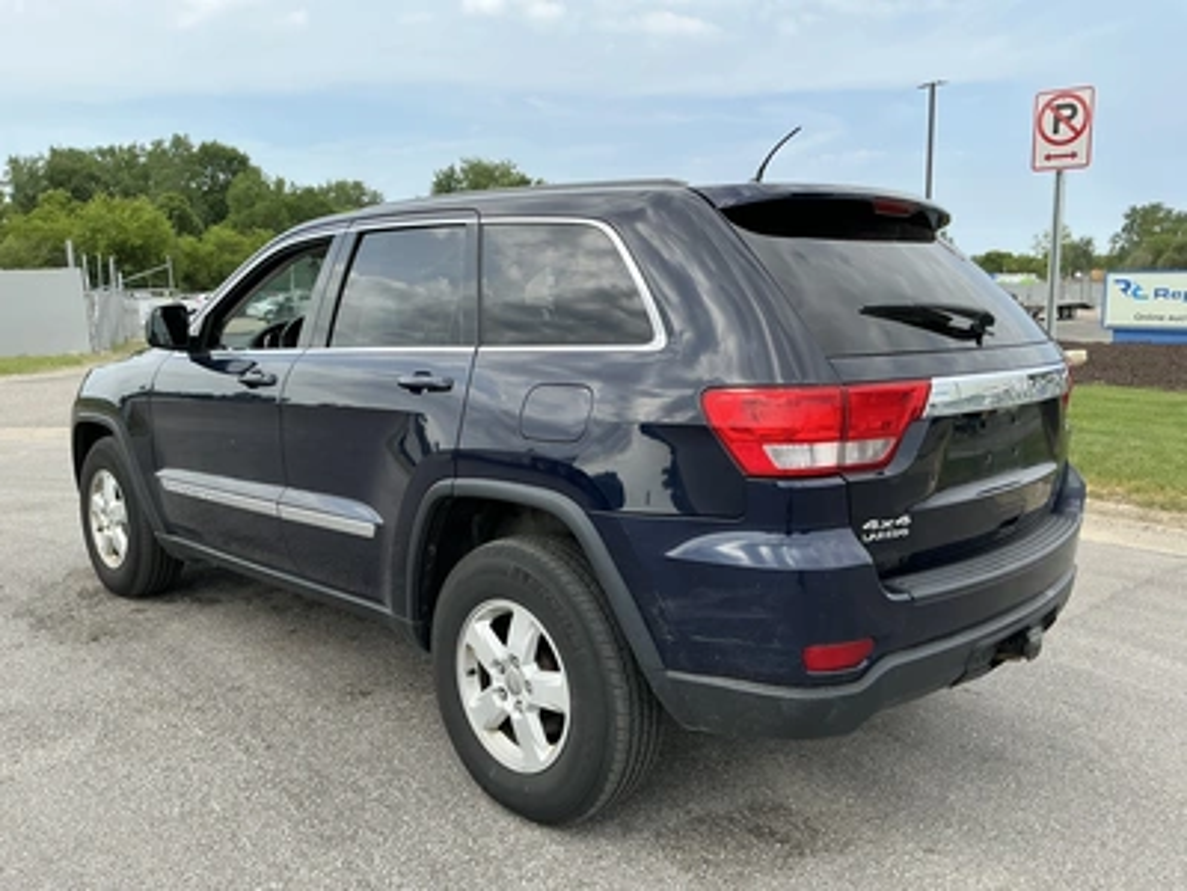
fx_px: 960
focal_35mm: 28
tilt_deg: -8.3
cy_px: 446
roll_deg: +0.1
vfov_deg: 49.7
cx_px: 594
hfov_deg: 63.4
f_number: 1.8
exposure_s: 1/912
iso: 25
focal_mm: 3
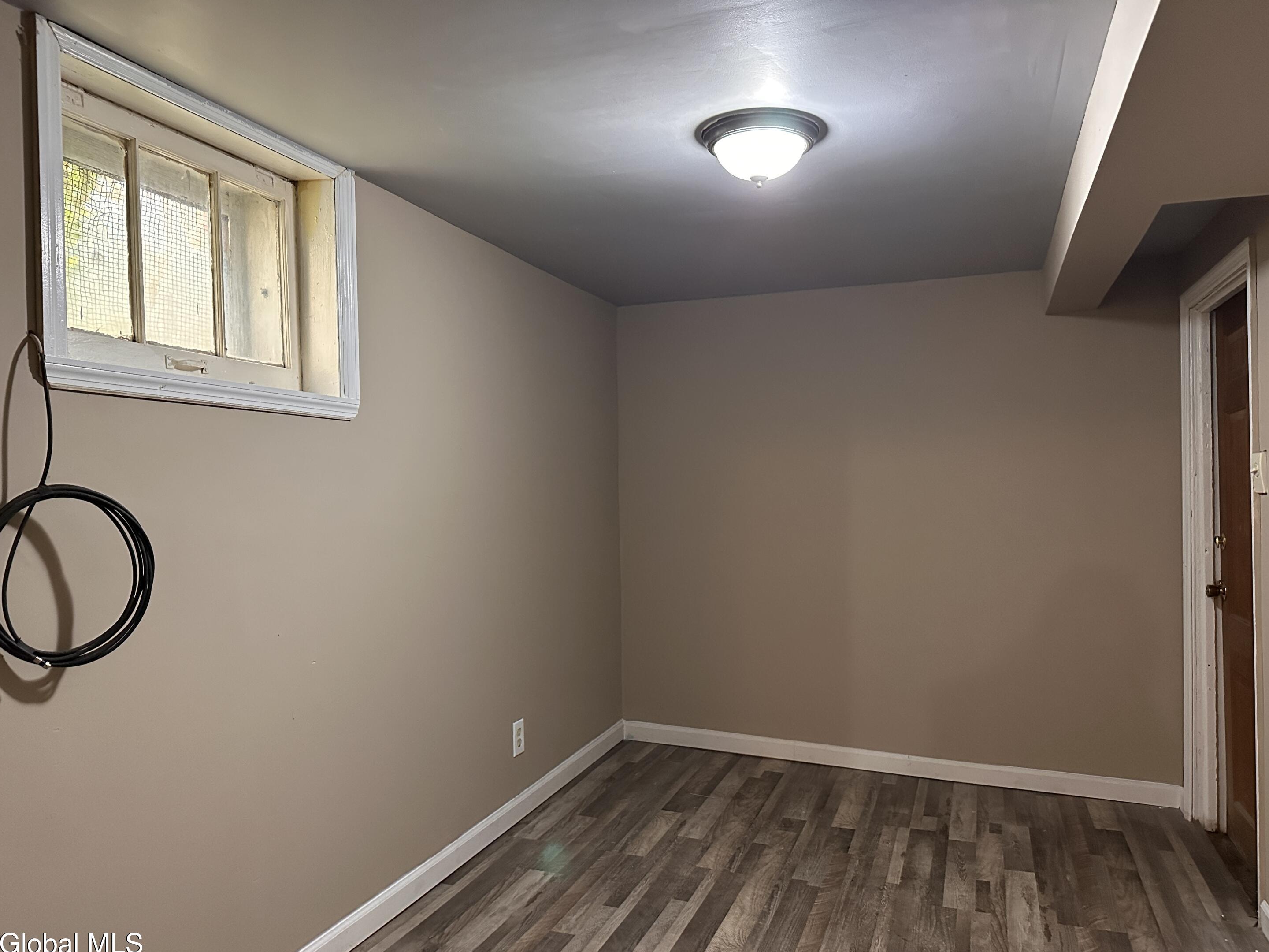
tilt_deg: -0.8
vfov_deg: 54.9
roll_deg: +0.0
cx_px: 657
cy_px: 493
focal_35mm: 25
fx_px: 916
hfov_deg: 69.4
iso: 640
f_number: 1.78
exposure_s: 1/40
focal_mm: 6.86
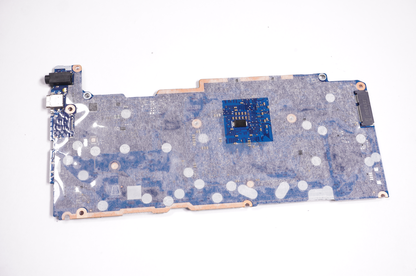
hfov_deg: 46.4
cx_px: 208
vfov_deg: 31.8
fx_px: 485
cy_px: 138
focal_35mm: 42
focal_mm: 28
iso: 500
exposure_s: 1/160
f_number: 5.6
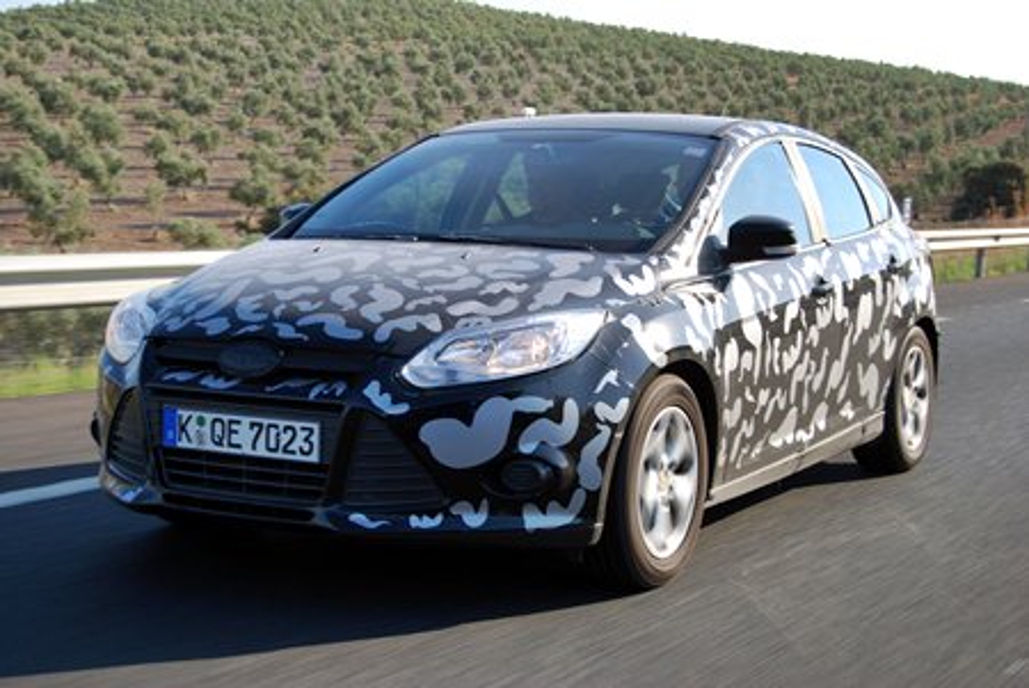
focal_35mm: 60
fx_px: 1717
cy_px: 344
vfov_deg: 22.7
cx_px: 514
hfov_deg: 33.4
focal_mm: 40
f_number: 6.3
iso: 100
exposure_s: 1/160
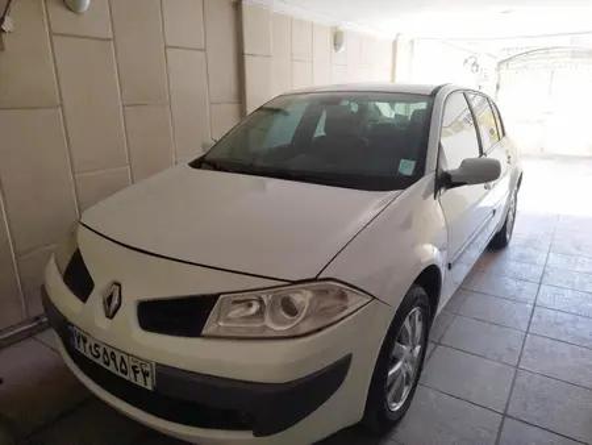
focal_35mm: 25
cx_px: 296
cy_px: 222
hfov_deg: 69.4
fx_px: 428
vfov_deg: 54.9
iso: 90
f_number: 1.89
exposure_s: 1/100
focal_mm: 5.95
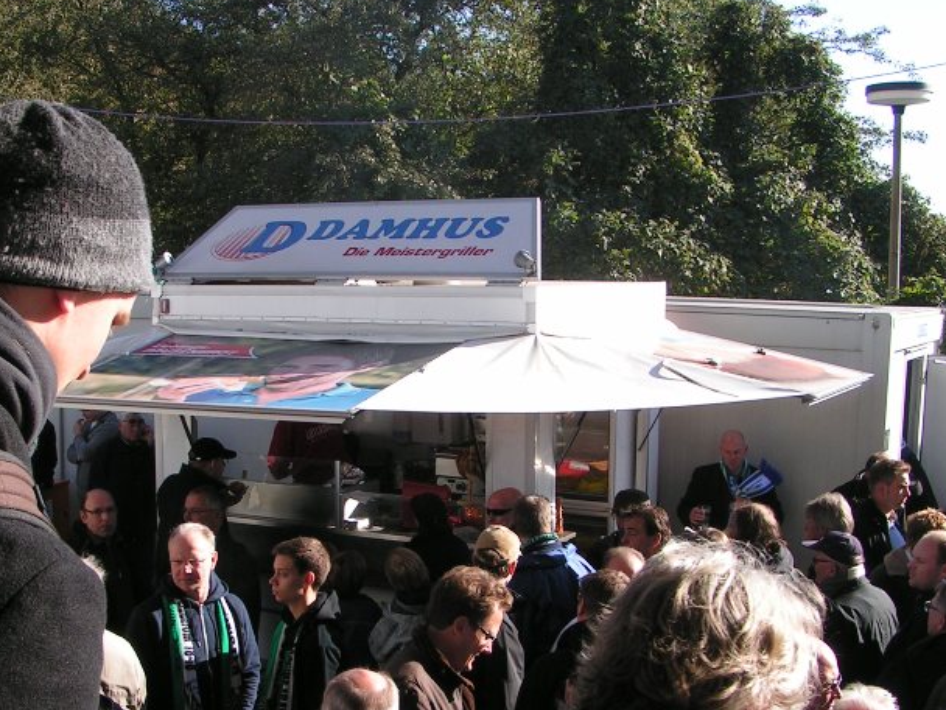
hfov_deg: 37.9
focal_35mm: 50
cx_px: 342
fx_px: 1366
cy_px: 442
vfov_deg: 29.0
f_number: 5.6
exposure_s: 1/200
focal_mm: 5.8
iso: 50
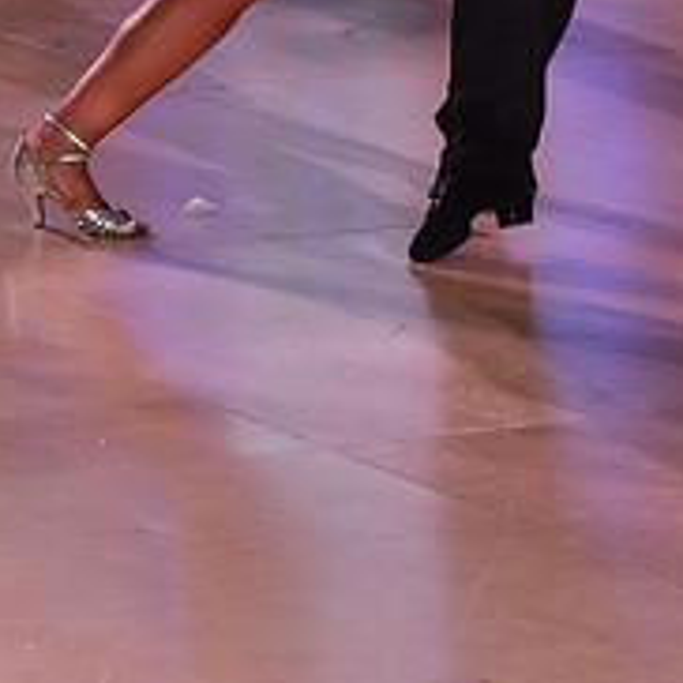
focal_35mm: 271
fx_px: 6049
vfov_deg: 6.4
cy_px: -394
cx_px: 351
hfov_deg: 6.5
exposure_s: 1/320
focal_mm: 100
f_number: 7.1
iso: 2500
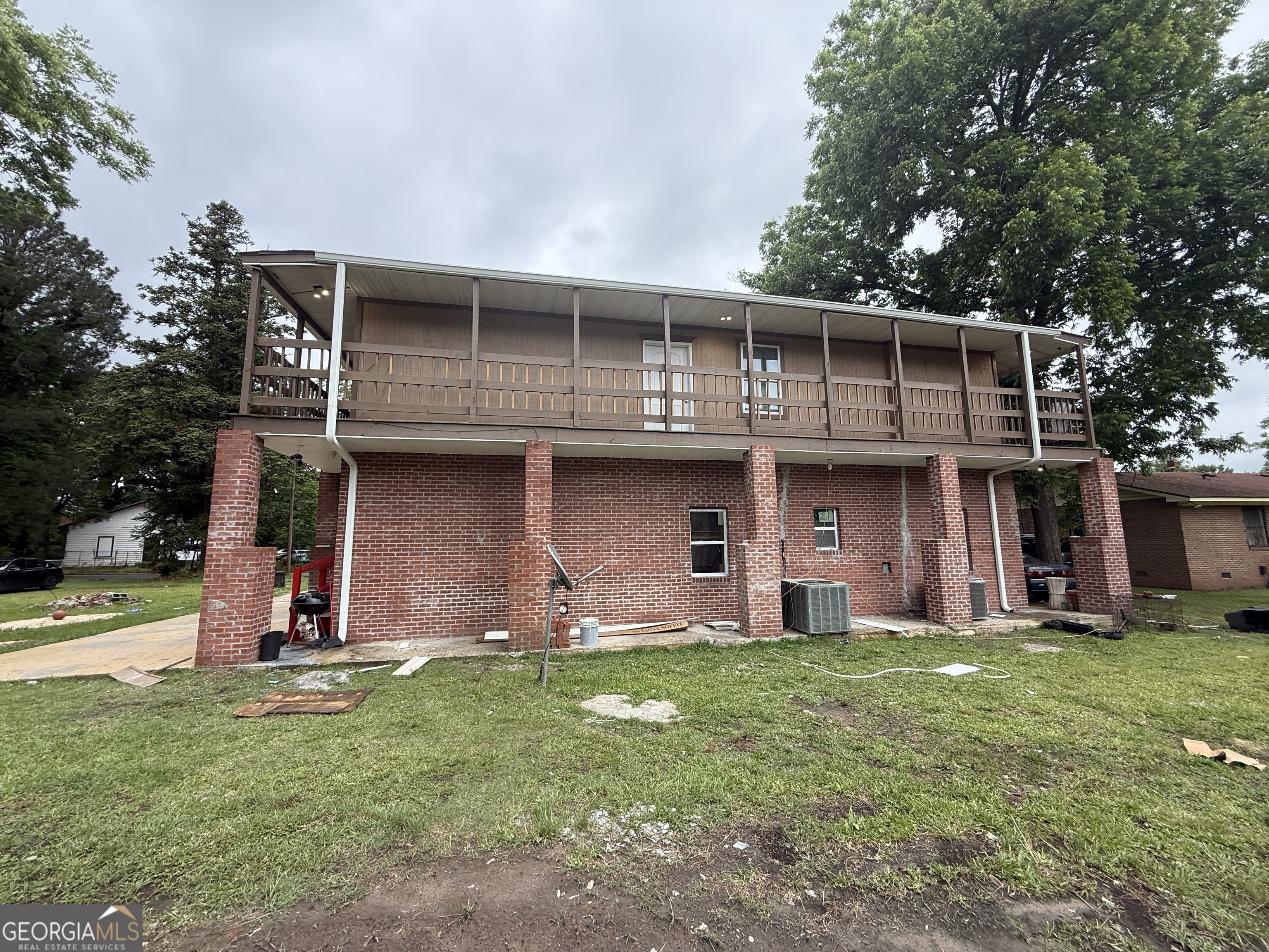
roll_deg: +2.8
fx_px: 513
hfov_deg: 102.1
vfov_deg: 85.7
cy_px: 476
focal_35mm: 14
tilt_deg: +9.4
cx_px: 634
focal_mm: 2.22
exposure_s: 1/219
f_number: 2.2
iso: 64
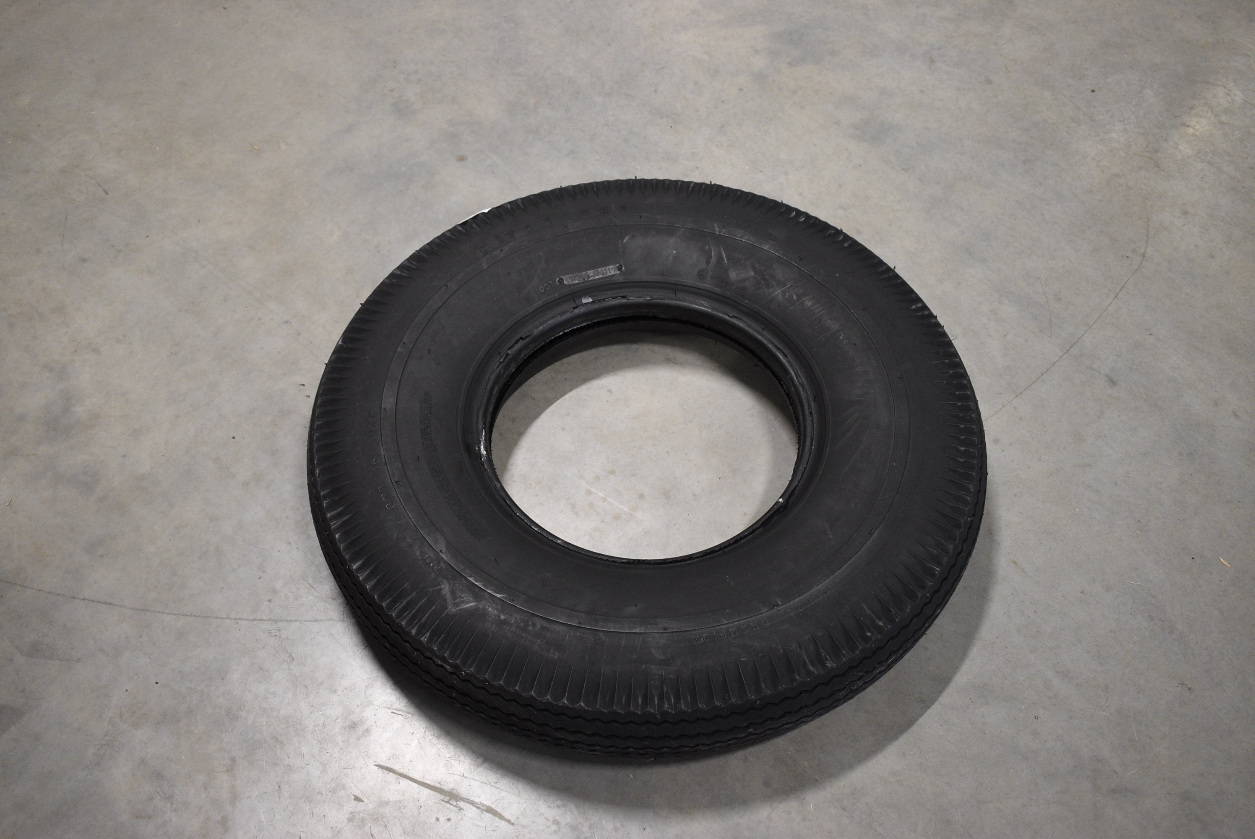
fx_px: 1204
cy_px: 420
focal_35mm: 34
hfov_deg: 55.1
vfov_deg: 38.4
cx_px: 628
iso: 1250
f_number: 4
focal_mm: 23
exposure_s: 1/60
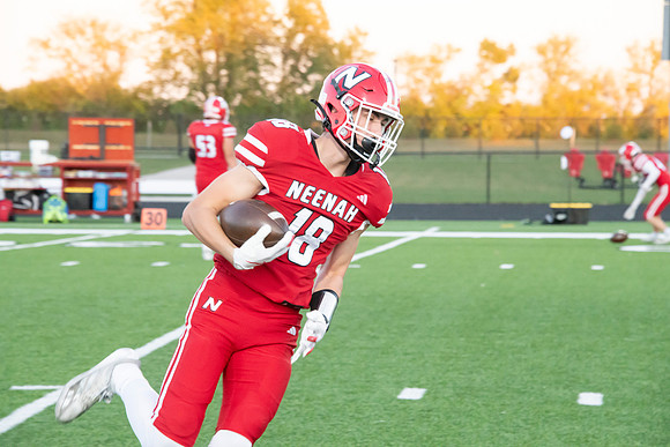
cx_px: 335
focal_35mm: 180
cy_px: 224
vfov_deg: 7.6
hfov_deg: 11.4
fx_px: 3351
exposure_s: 1/400
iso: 8000
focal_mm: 180
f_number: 9
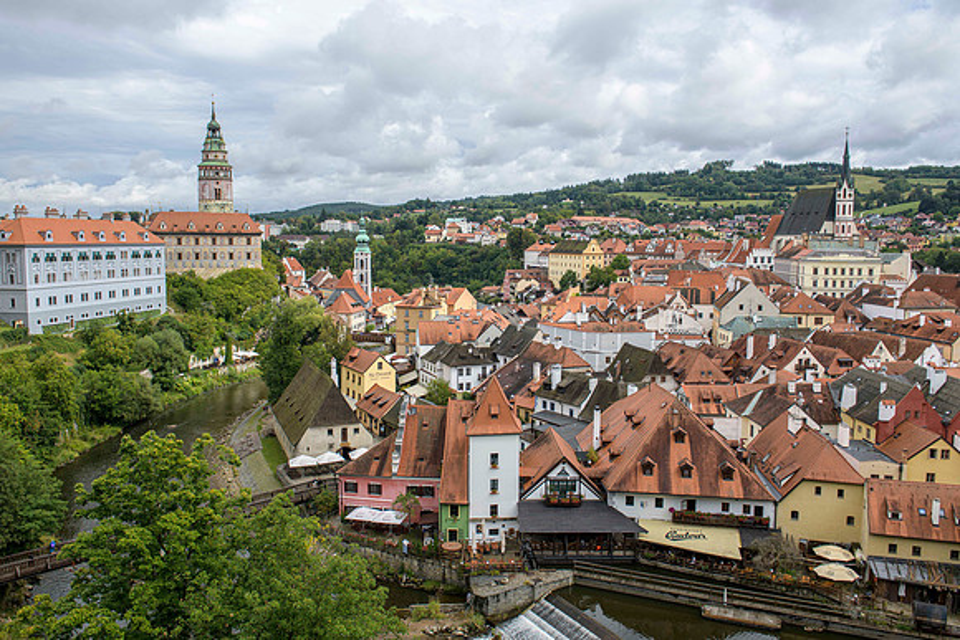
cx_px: 478
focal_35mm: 28
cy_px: 316
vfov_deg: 46.6
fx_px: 745
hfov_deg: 65.6
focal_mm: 27
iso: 64
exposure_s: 1/250
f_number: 6.3
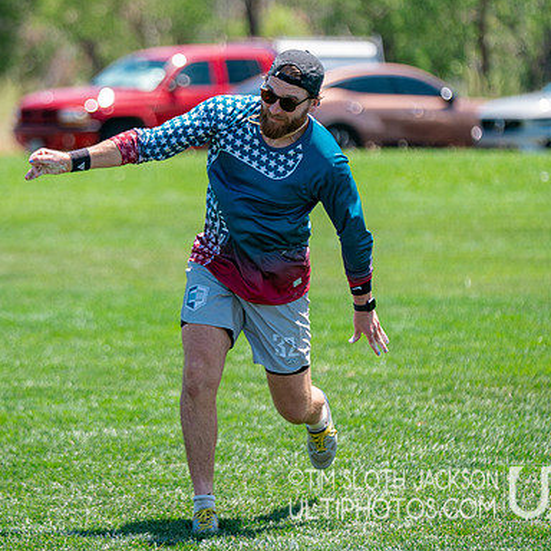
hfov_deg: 6.6
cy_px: 218
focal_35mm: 264
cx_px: 238
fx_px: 4754
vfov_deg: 6.6
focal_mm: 164
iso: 320
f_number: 2.8
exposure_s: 1/2500
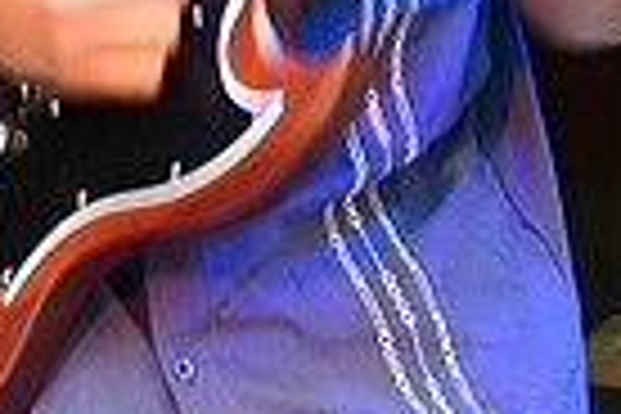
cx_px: 396
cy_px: -380
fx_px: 10039
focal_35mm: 582
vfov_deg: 2.4
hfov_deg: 3.5
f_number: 8
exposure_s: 1/15
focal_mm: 92
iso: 1000
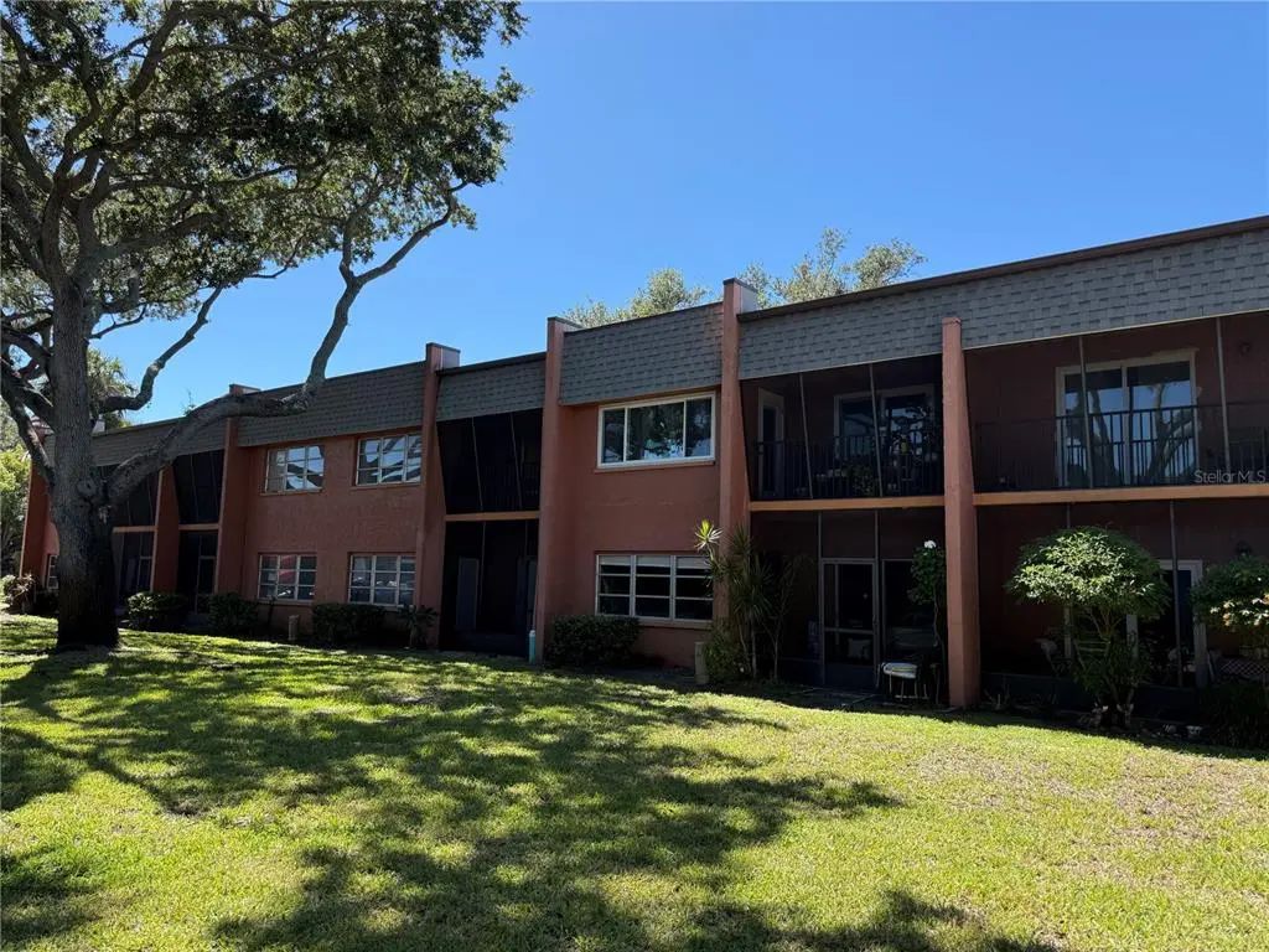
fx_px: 880
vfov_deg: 56.8
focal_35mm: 24
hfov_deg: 71.6
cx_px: 634
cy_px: 476
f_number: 1.78
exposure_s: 1/2000
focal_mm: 6.76
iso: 80
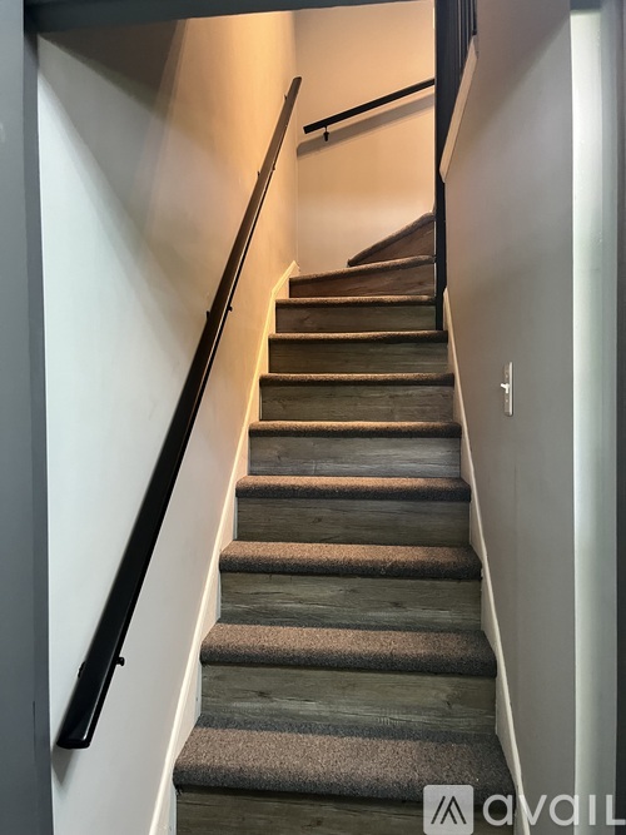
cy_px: 418
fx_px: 627
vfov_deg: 67.3
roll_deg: -0.2
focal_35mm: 26
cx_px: 313
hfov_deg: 53.0
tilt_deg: -2.7
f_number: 1.6
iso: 500
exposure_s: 1/60
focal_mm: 5.1
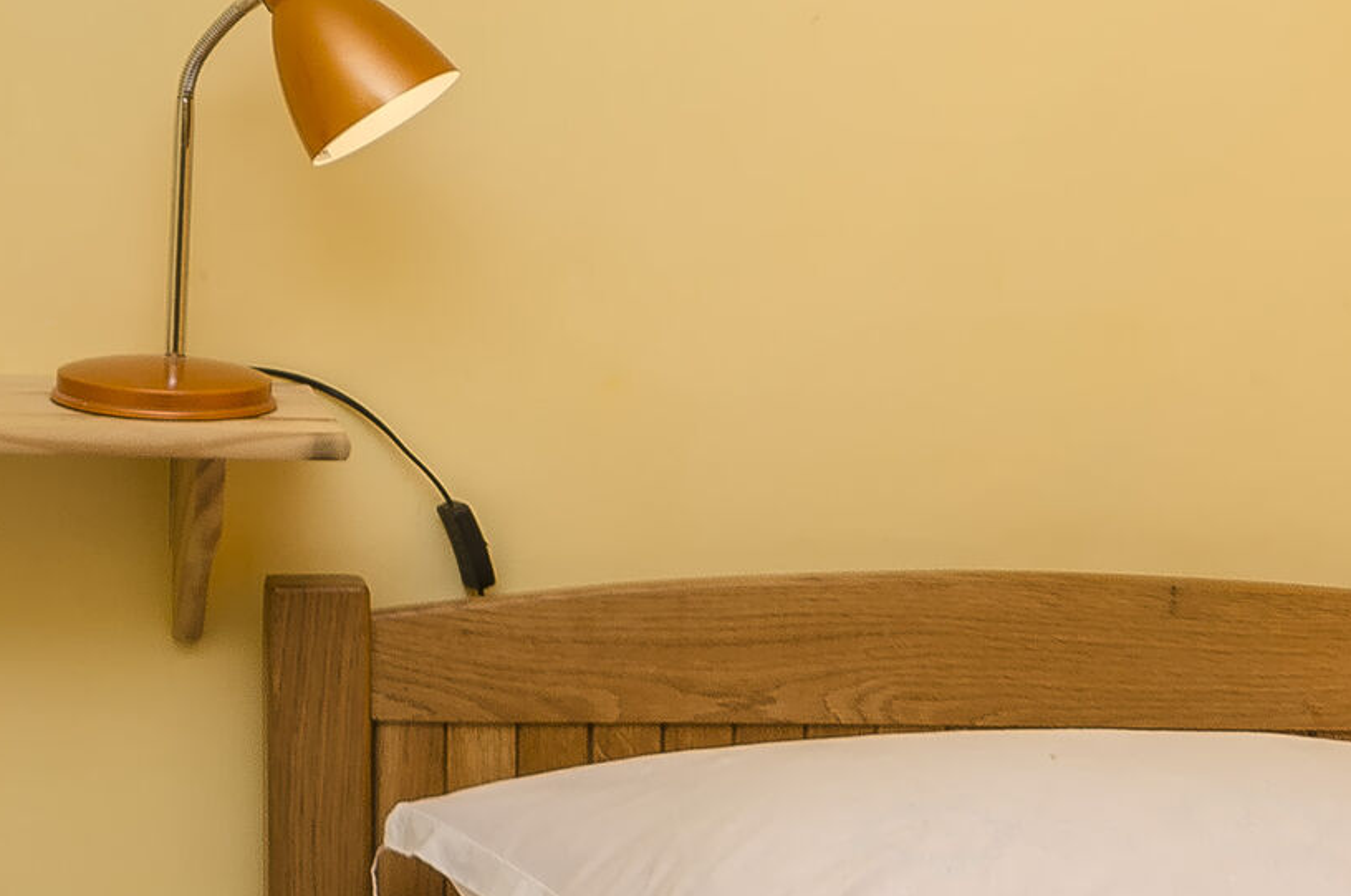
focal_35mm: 103
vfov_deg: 13.2
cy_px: 171
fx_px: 3859
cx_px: -154
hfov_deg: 19.0
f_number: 7.1
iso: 100
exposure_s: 1/125
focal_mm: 20
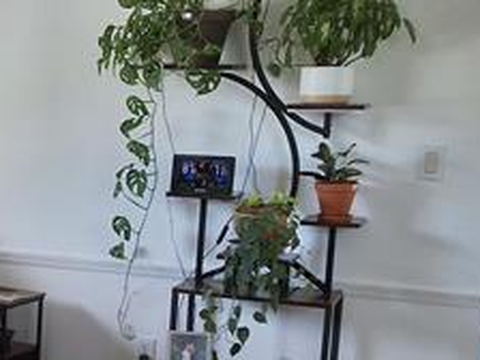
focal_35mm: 80
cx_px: -124
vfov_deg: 18.2
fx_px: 1109
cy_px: 309
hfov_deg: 22.2
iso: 40
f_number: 1.9
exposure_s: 1/40
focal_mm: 2.91
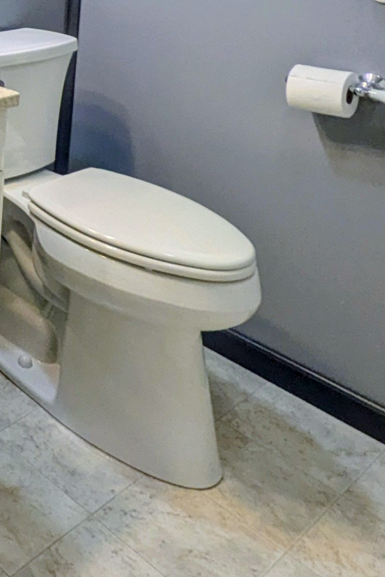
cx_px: -228
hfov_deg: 22.3
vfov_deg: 36.2
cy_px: -44
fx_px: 754
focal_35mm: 47
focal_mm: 1.85
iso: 95
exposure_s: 1/120
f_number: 2.2
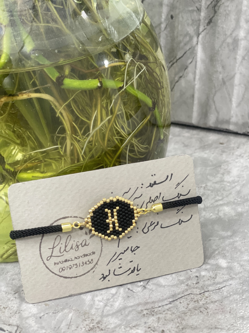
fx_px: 614
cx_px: 124
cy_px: 166
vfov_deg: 30.3
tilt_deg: -31.1
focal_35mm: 64
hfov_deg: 22.9
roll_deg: +2.4
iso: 200
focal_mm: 7.5
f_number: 2.2
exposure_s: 1/33
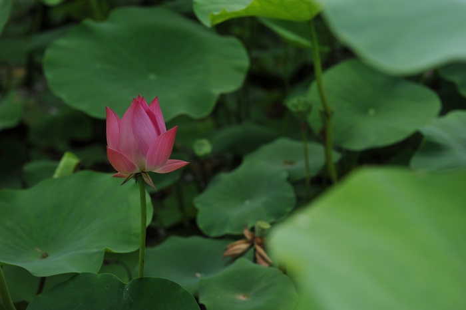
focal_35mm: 70
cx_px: 233
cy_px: 155
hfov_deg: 28.9
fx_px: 906
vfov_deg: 19.4
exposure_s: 1/1000
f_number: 5.6
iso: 200
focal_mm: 70
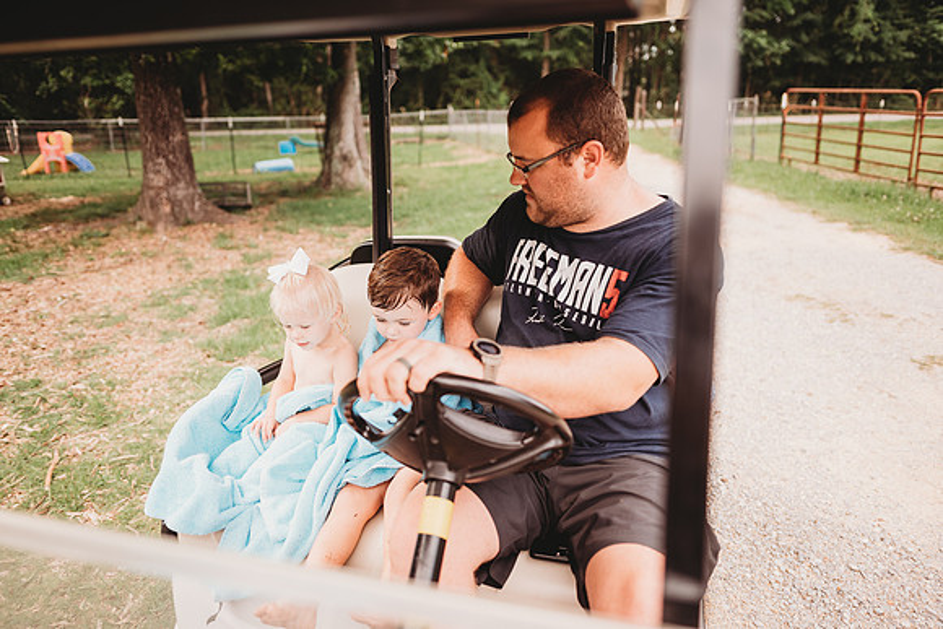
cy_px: 314
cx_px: 472
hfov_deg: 73.7
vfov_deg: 53.2
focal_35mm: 24
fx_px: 629
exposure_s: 1/500
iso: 100
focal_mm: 24
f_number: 2.2
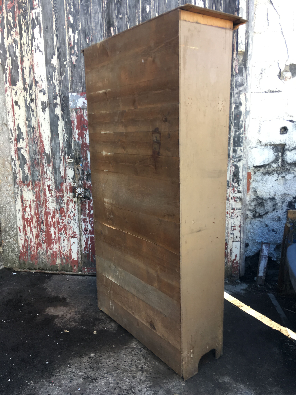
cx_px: 148
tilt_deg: -10.0
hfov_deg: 48.2
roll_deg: -1.6
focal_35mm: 29
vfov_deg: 61.7
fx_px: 331
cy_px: 198
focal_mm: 4.15
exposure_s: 1/100
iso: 32
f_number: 2.2
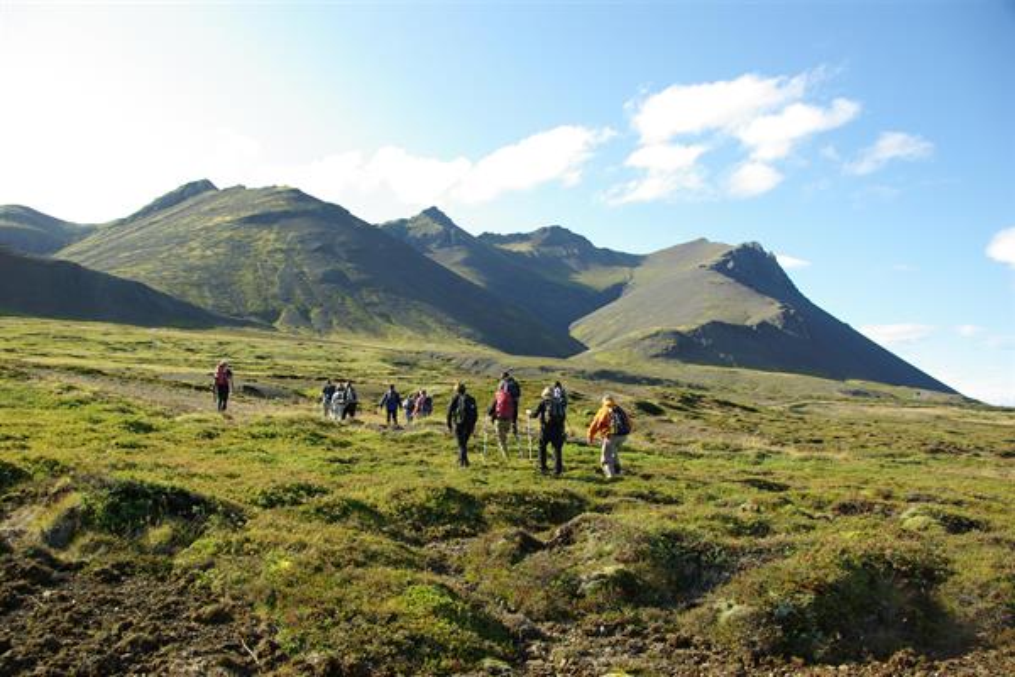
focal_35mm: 27
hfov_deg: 67.4
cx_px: 508
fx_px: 761
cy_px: 338
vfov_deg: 47.9
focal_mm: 18
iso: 100
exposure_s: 1/180
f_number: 6.7
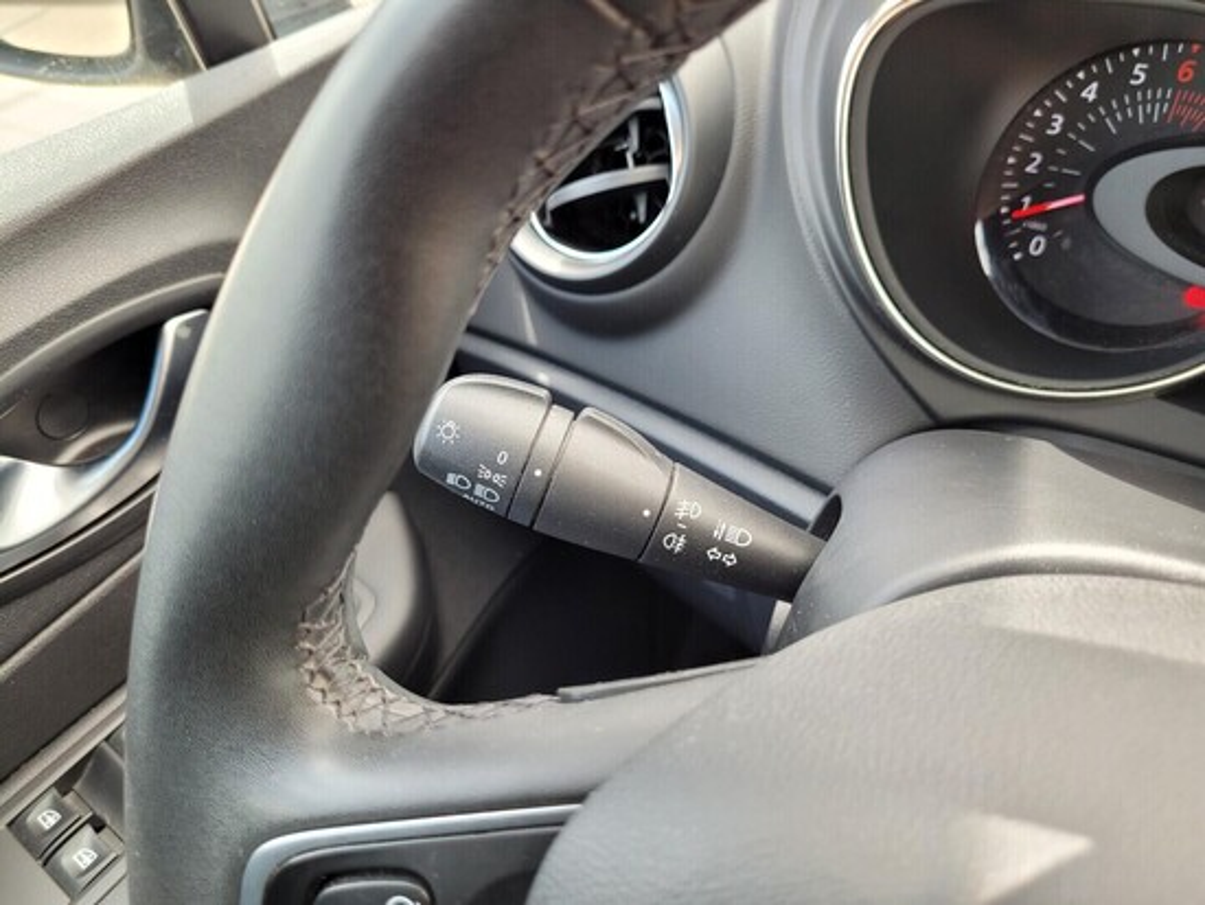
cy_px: 452
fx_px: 905
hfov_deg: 67.3
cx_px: 602
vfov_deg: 53.1
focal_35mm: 26
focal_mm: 5.4
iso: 64
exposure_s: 1/100
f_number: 1.8
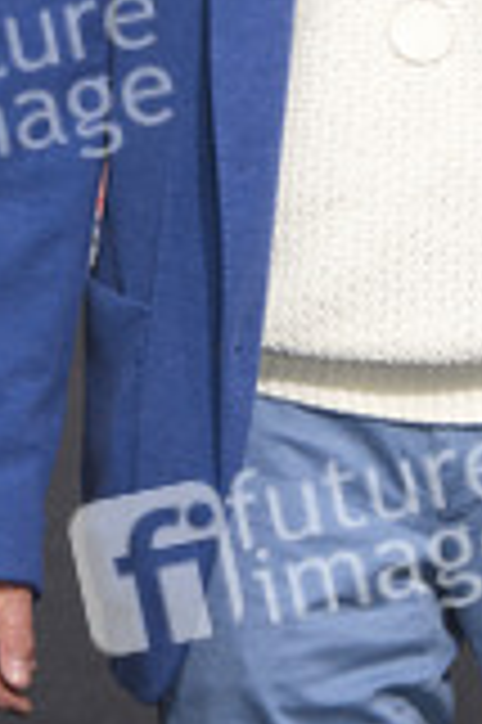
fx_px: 6762
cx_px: 432
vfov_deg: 6.1
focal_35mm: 336
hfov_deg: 4.1
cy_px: -126
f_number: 6.3
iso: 320
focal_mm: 135
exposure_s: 1/250
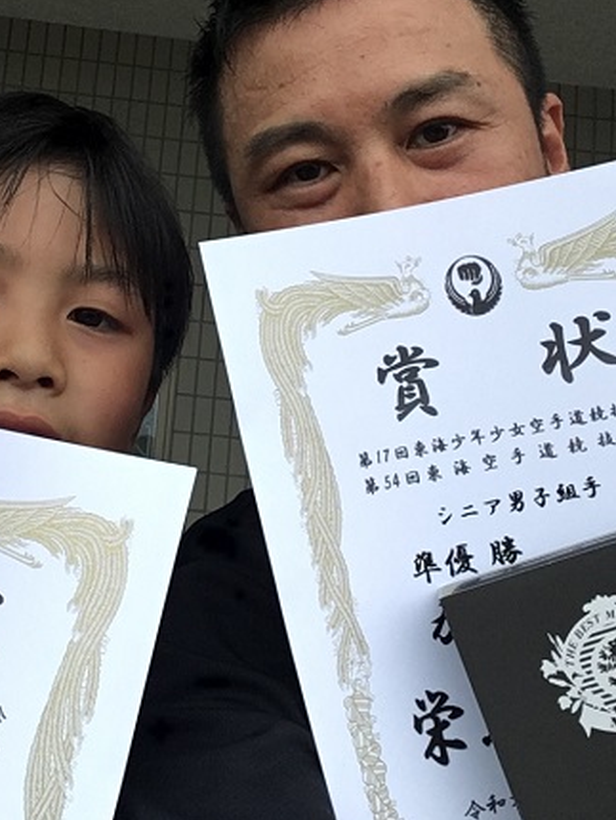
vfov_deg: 39.4
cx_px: 208
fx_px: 1138
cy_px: 318
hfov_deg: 30.1
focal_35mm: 48
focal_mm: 2.15
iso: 50
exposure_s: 1/275
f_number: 2.4
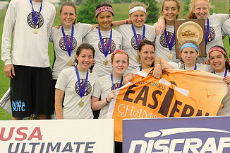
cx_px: 174
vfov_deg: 7.3
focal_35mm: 187
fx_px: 1192
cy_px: 55
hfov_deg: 11.0
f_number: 4
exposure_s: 1/640
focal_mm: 70
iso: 400
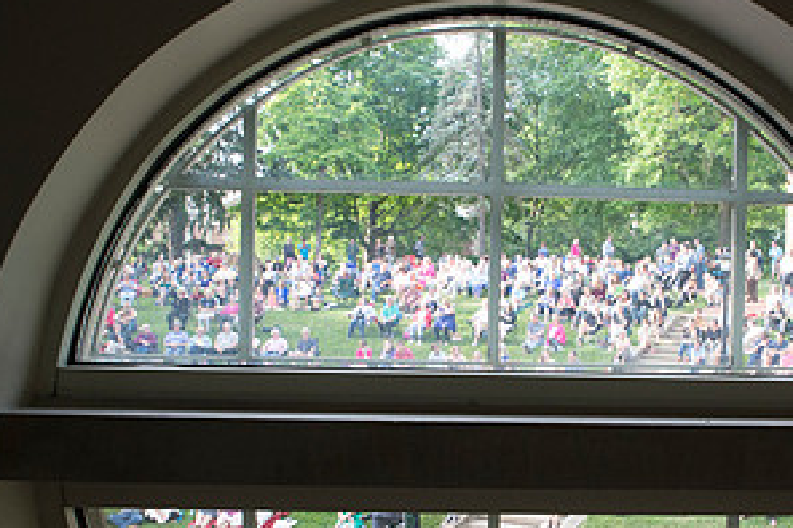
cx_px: 549
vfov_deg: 28.3
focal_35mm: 47
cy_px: 370
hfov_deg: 41.2
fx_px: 1035
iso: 2500
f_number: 10
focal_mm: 24
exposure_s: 1/160
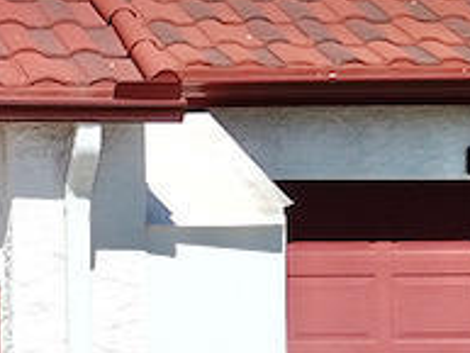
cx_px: -589
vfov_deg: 8.6
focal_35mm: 172
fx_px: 2337
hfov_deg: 10.2
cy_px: -51
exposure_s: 1/1592
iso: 100
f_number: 2.2
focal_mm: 4.73
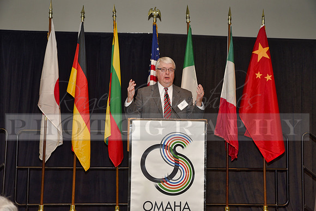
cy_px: 106
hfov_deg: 39.6
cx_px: 158
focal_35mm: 50
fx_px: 439
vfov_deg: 27.0
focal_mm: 50
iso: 200
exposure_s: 1/60
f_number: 5
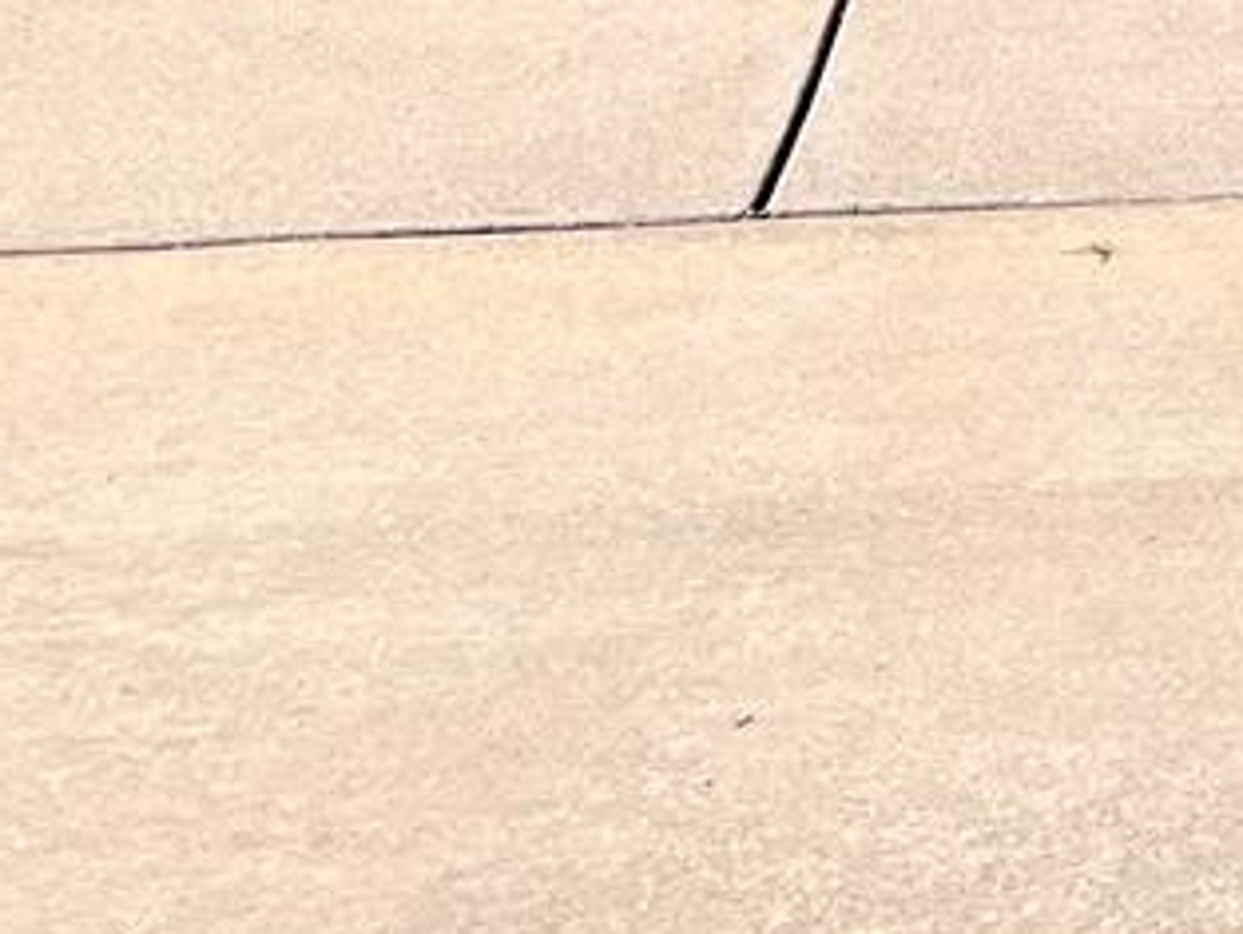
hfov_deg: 12.5
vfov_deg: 9.9
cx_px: 2681
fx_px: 4778
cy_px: -1272
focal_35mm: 133
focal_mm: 5.7
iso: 50
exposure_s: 1/5076
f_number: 1.5
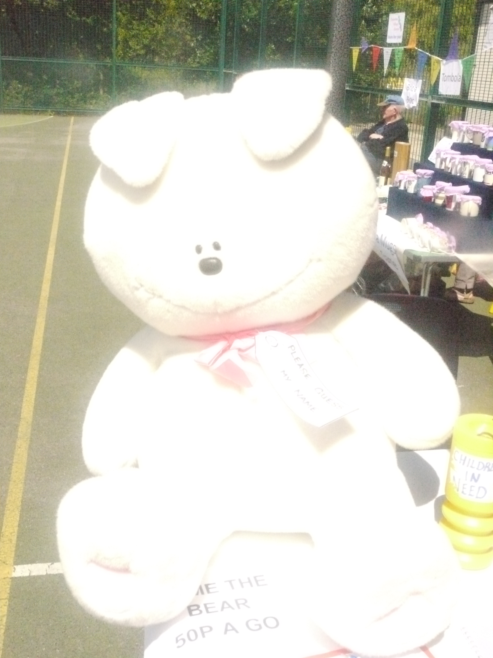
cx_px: 246
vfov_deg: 46.8
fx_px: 760
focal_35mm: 40
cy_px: 329
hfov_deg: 36.0
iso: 6400
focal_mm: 20
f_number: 16
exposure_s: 1/4000
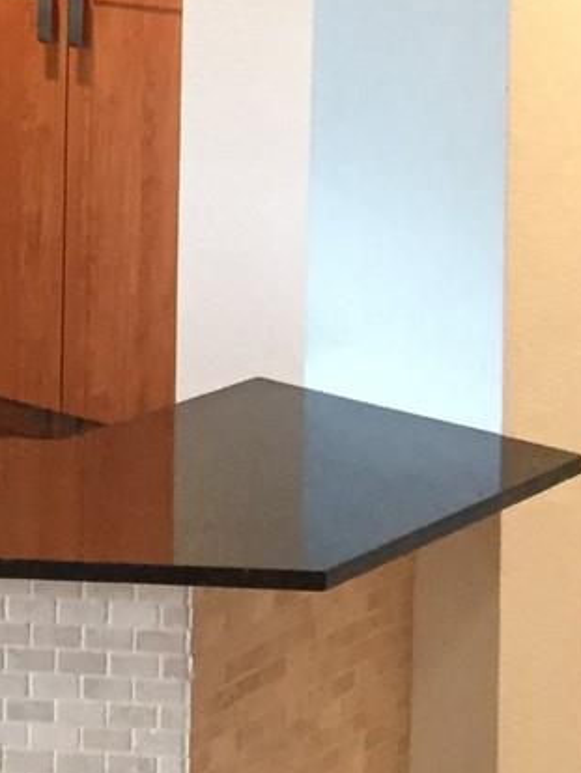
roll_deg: -1.4
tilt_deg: +0.3
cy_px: -243
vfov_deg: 16.6
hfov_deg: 11.8
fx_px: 2504
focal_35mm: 112
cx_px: -603
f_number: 2.2
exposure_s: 1/30
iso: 200
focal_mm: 4.15
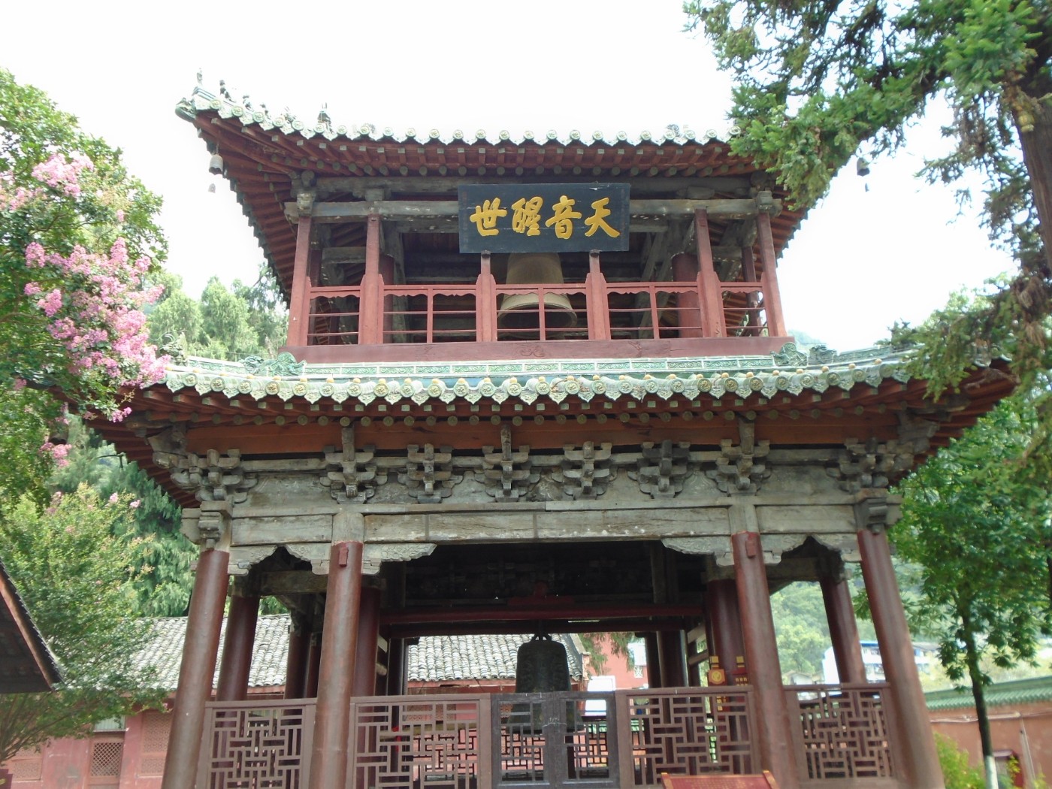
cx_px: 526
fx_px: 942
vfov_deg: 45.4
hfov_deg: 58.4
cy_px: 394
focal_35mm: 31
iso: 100
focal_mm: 5.5
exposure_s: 1/125
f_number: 3.5
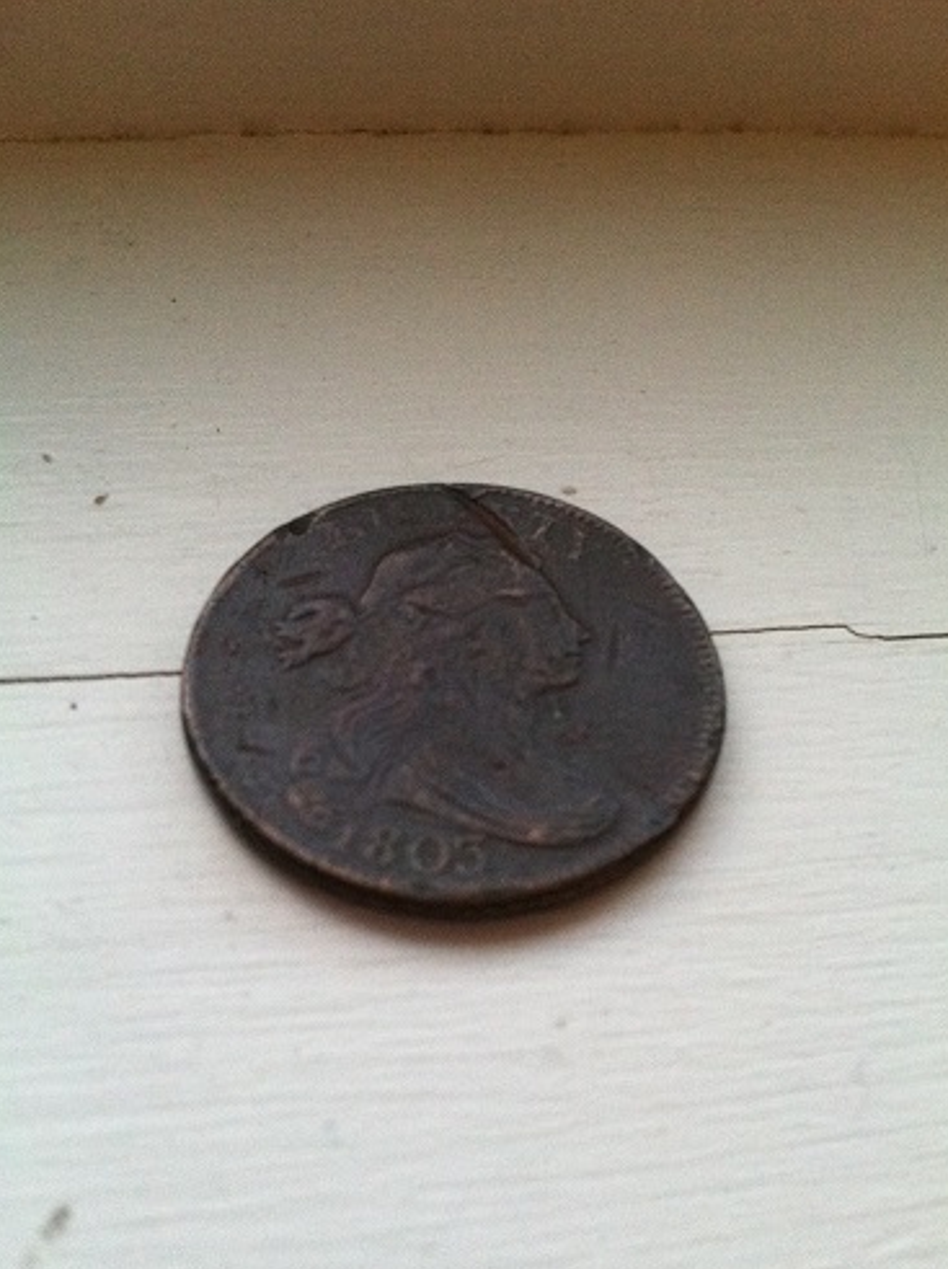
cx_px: 480
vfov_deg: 50.2
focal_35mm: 37
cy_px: 668
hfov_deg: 38.6
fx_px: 1354
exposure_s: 1/15
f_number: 2.8
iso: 320
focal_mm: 3.85
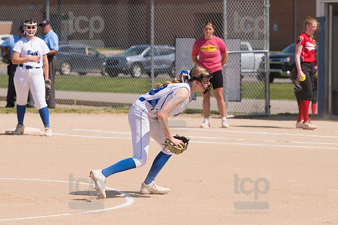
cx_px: 169
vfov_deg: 5.9
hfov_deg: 8.9
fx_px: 2177
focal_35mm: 232
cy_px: 112
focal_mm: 155
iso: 250
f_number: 5.6
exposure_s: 1/1600
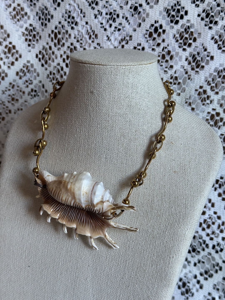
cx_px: 112
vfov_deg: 39.7
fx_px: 416
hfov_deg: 30.3
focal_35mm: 48
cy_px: 150
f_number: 1.78
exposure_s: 1/50
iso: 80
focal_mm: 6.86
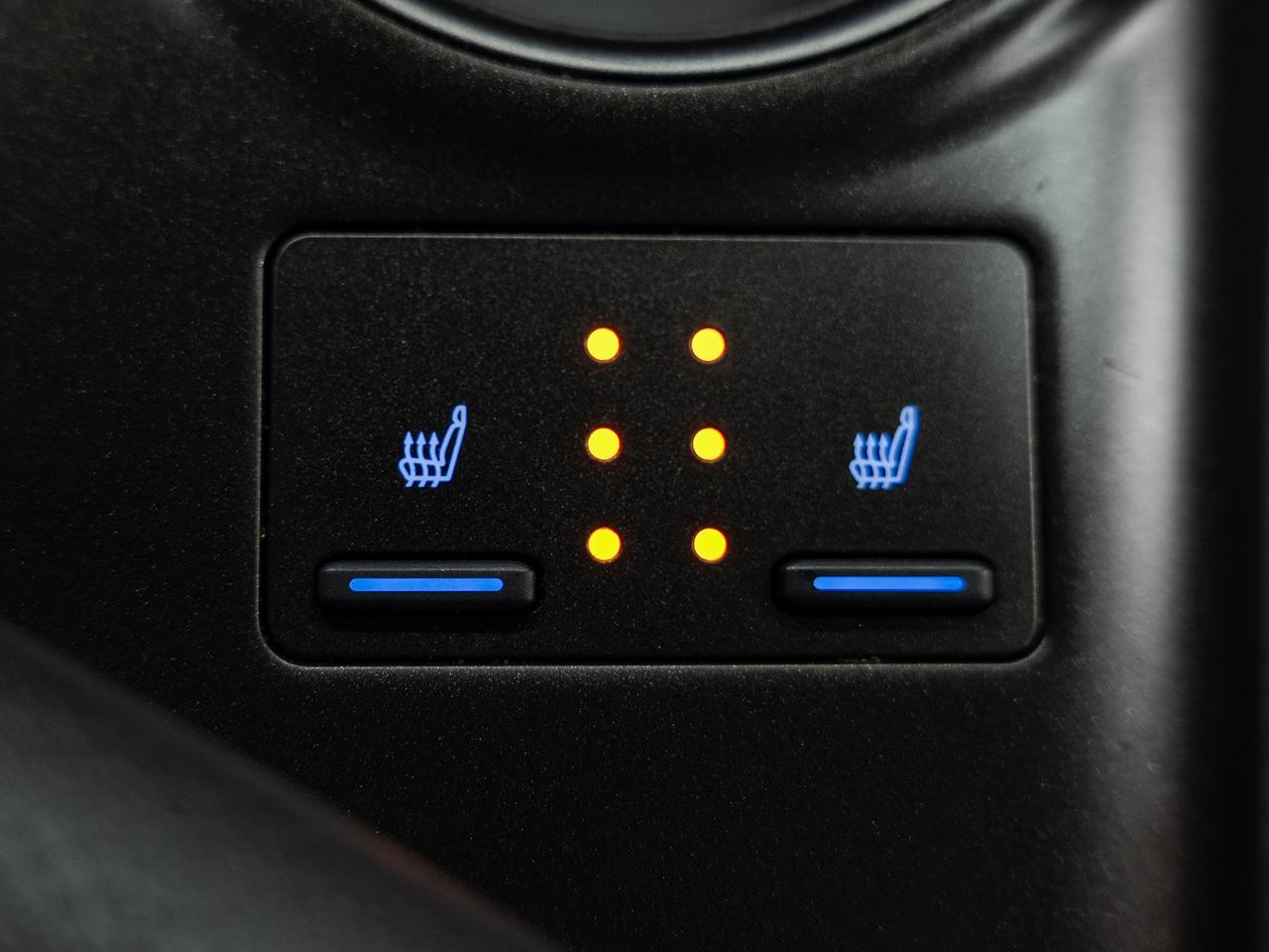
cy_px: 423
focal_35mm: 62
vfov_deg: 23.6
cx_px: 536
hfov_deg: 31.1
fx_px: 2274
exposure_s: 1/30
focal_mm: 49.9
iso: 800
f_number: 3.5
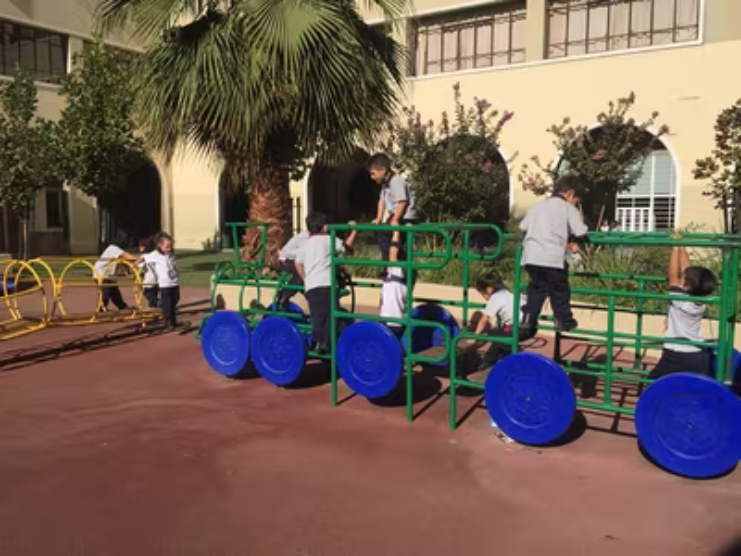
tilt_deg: -5.1
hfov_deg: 61.7
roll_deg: -0.5
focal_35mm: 29
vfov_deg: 48.2
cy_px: 278
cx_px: 370
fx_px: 621
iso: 32
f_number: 2.2
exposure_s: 1/3597
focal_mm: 4.15
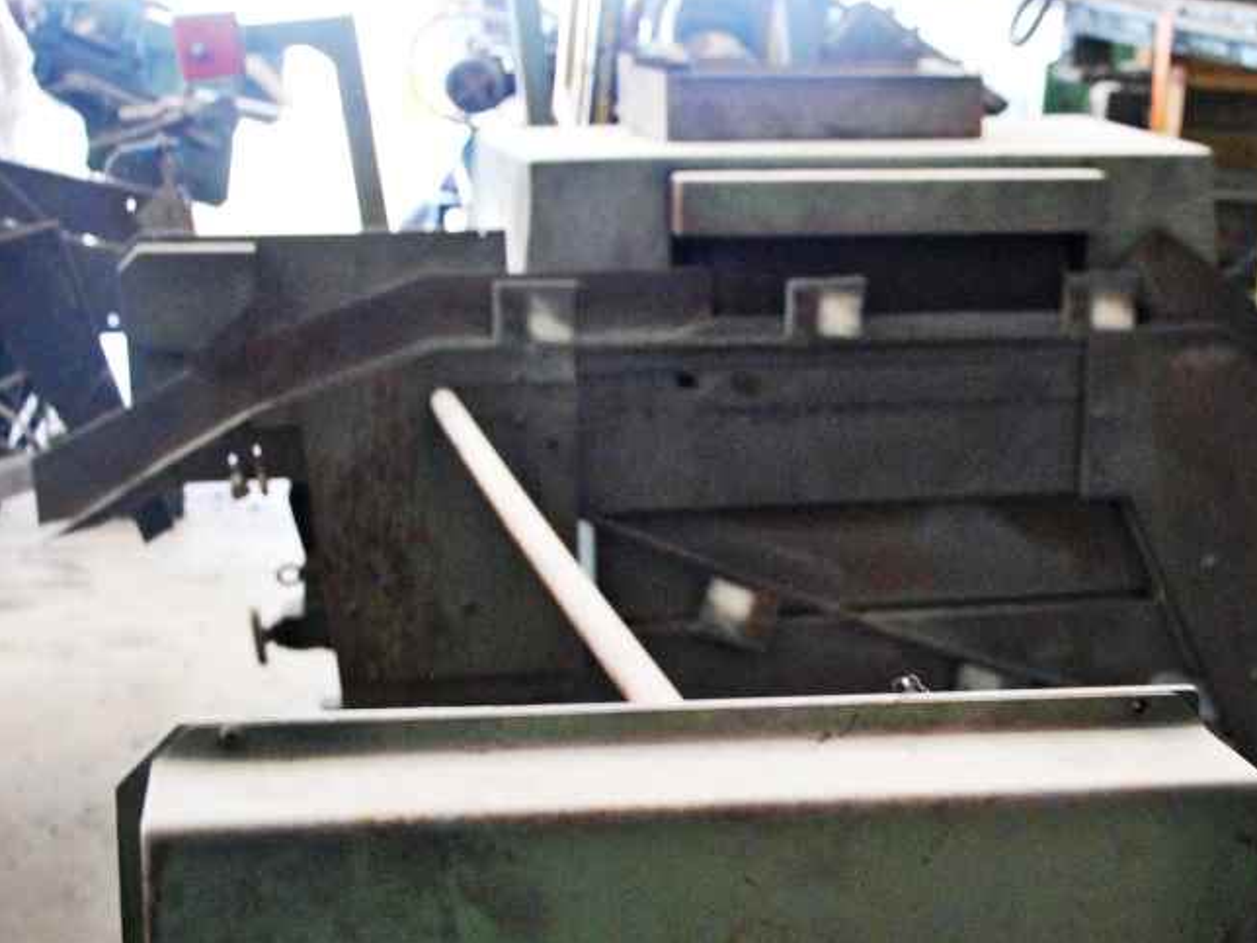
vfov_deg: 20.9
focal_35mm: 70
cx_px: 917
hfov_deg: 27.5
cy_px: 671
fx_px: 2542
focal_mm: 26
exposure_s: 1/6
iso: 1600
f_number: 4
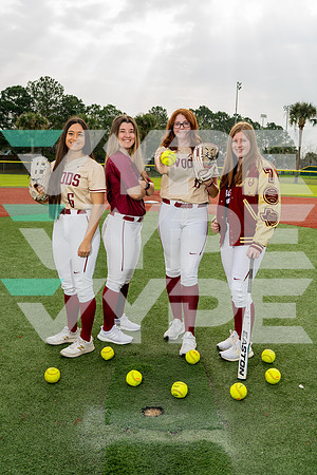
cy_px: 238
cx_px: 158
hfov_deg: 37.9
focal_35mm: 35
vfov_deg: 54.4
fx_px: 462
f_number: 5.6
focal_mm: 35
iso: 80
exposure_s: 1/250
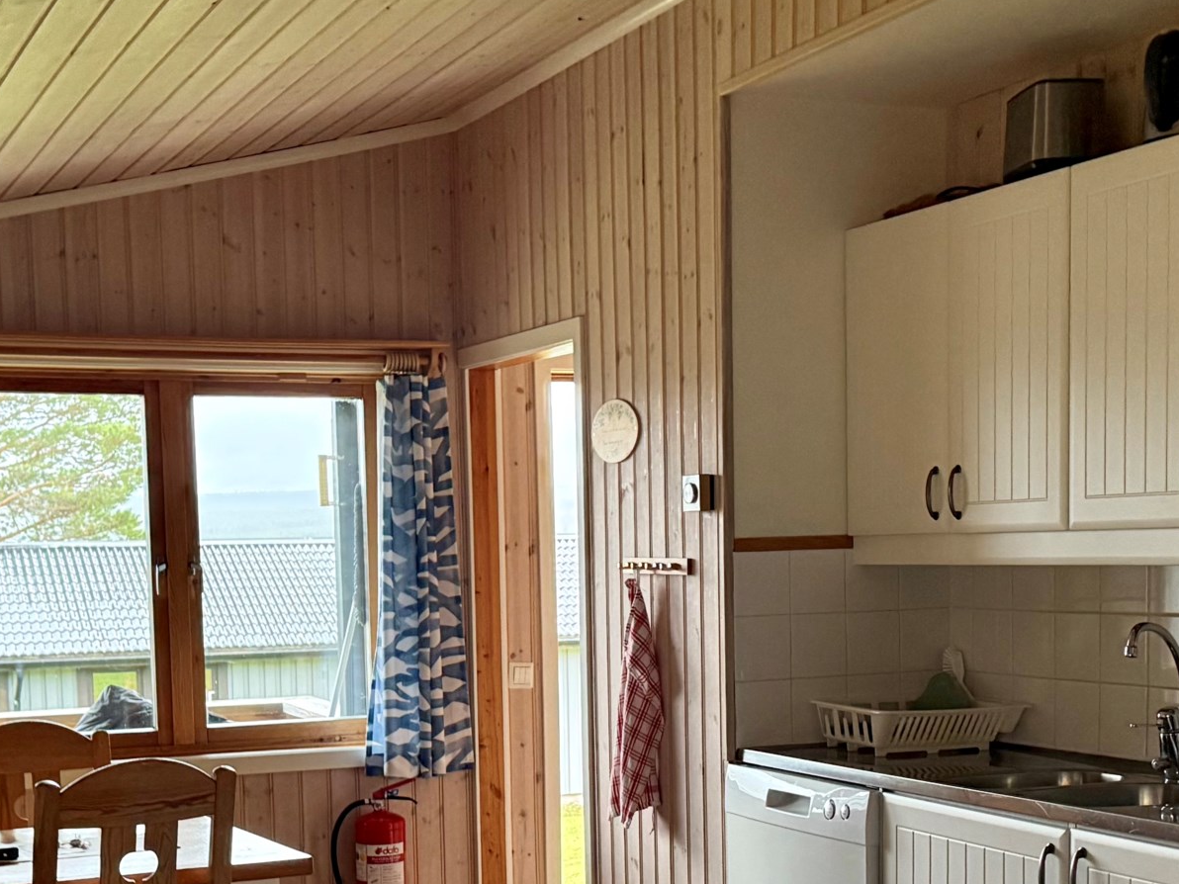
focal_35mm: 58
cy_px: 710
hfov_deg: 33.2
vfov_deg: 24.8
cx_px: 557
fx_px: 1975
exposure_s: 1/60
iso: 640
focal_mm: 6.76
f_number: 1.78
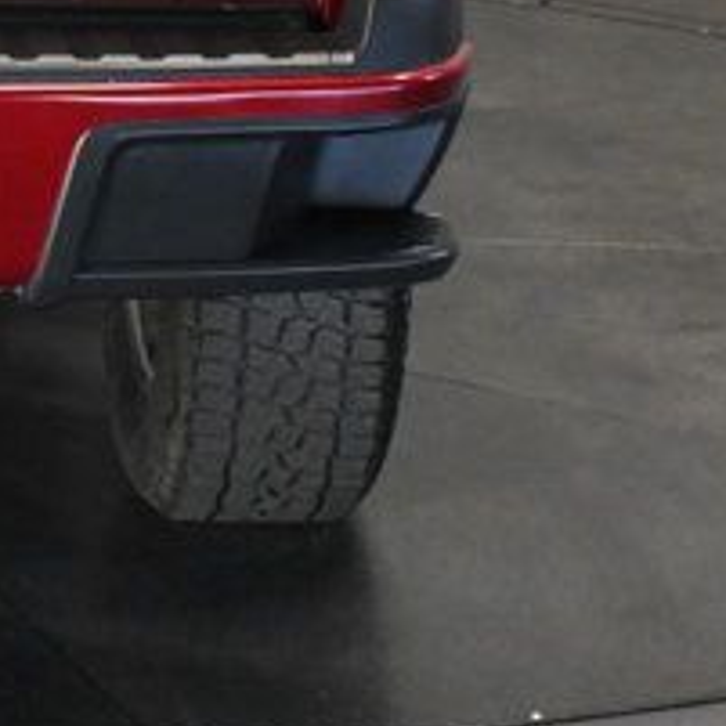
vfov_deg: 8.7
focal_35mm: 195
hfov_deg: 8.7
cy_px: -451
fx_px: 4627
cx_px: -448
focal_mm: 30
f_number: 4.8
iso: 3200
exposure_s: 1/80
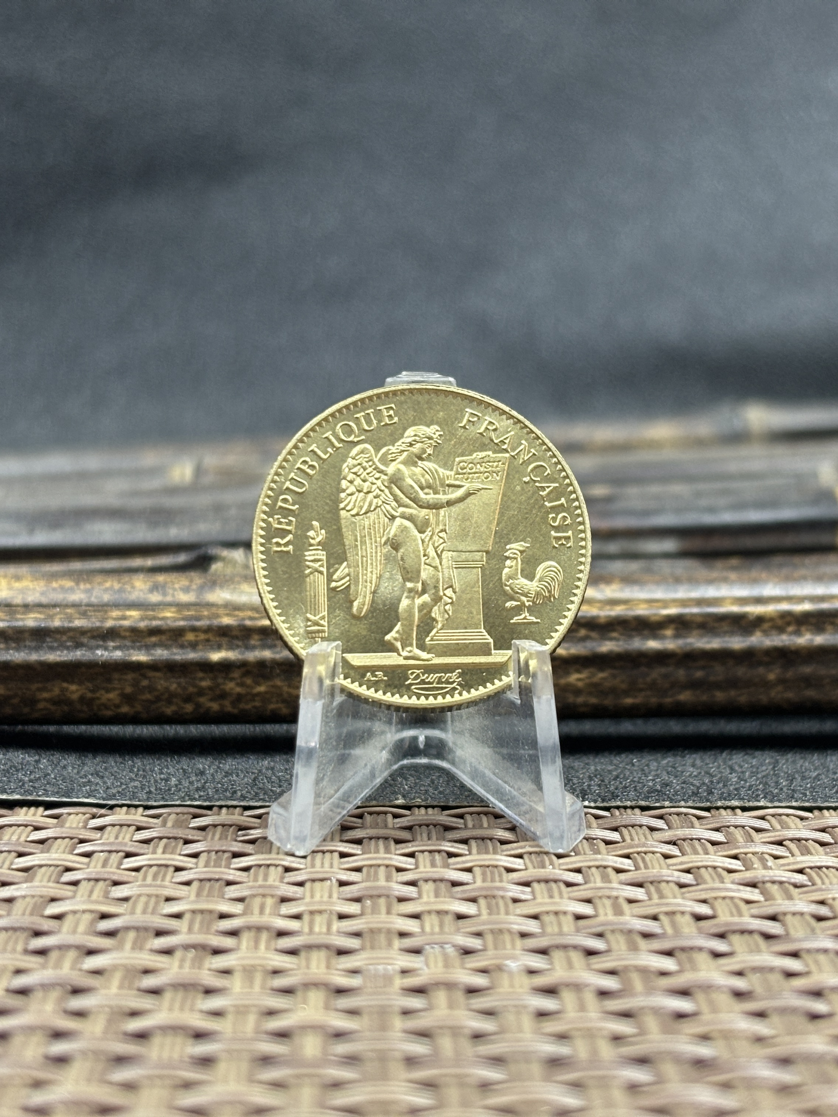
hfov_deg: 28.0
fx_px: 1678
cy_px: 558
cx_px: 419
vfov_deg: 36.8
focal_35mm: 52
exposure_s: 1/50
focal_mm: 5.96
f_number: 1.6
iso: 80
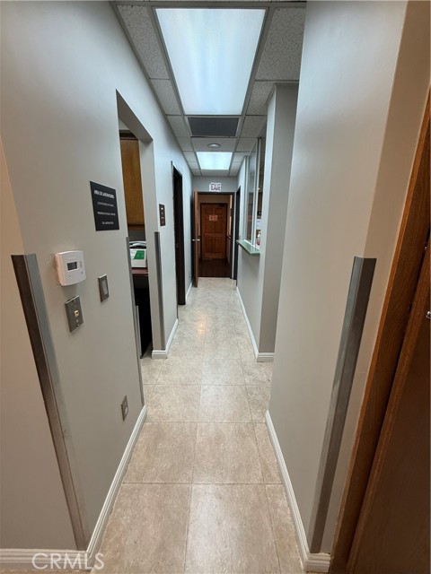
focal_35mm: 14
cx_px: 216
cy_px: 287
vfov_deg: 102.1
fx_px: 232
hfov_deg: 85.7
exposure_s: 1/120
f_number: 2.2
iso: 200
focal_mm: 2.22
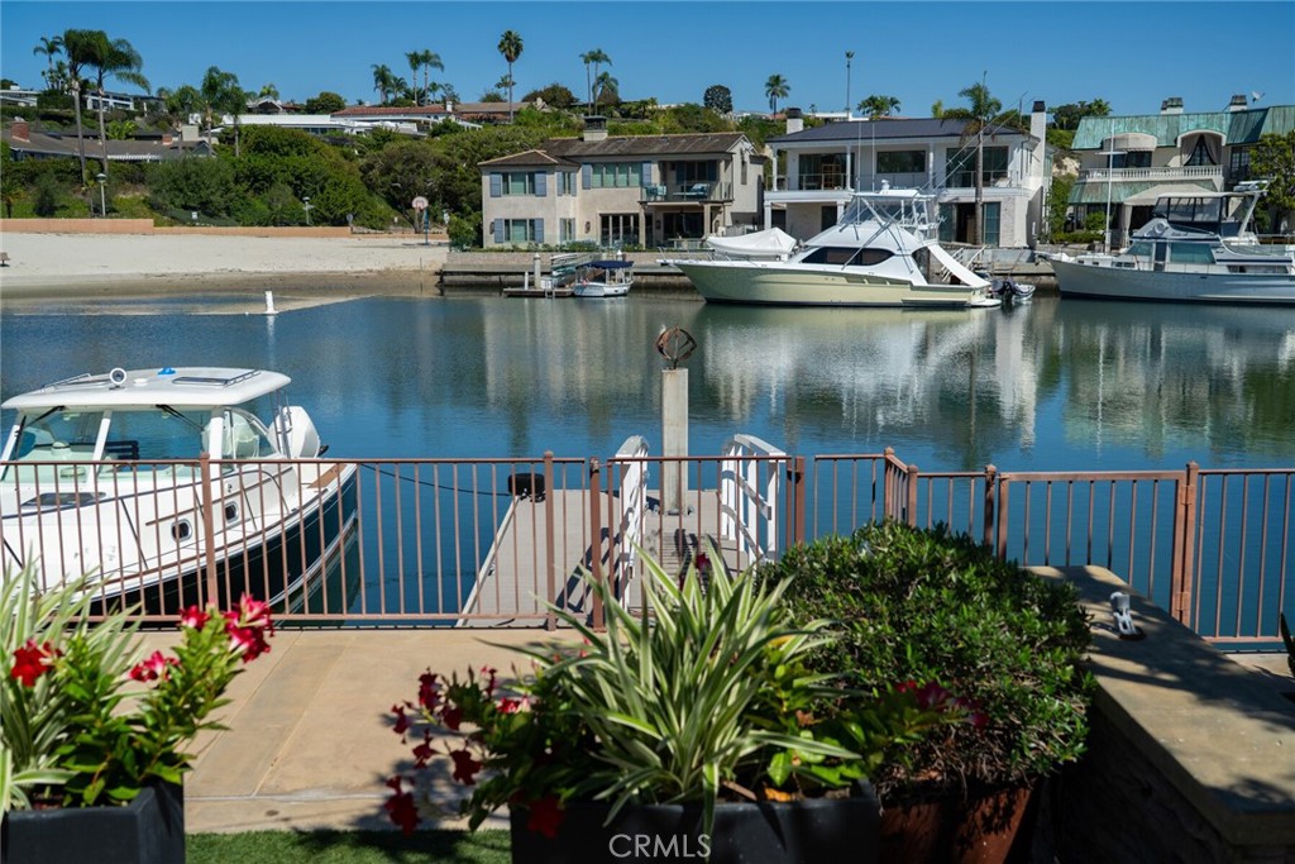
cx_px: 648
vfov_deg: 36.0
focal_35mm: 37
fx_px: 1331
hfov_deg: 51.9
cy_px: 432
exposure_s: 1/2500
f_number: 5
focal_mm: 37
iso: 500
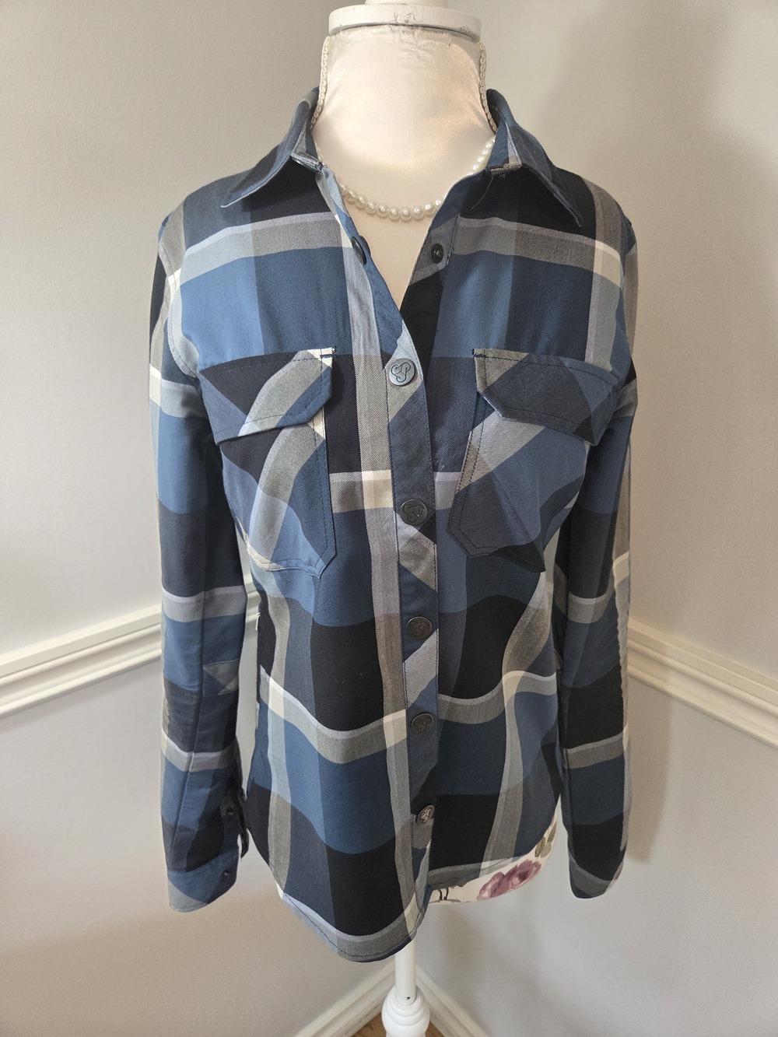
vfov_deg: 73.9
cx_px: 389
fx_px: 689
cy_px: 518
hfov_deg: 58.9
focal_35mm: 23
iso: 250
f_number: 1.8
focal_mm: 5.4
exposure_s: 1/120
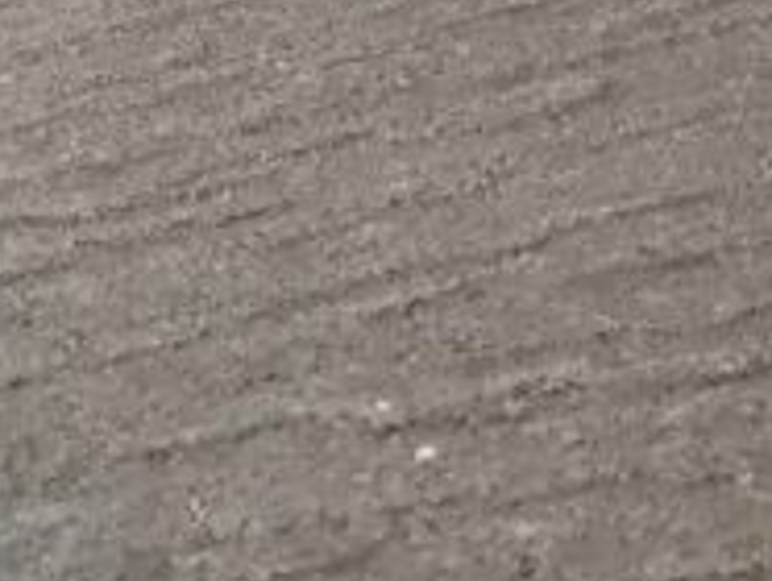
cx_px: -1312
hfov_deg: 10.3
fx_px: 3439
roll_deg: -3.6
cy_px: 8
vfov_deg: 9.6
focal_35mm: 154
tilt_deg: -15.6
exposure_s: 1/1350
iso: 20
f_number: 1.8
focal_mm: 3.99
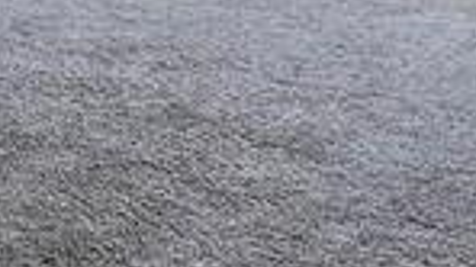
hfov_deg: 19.8
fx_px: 1236
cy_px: -323
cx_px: -167
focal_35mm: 98
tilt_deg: -4.6
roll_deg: -0.3
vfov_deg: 10.9
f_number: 1.8
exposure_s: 1/185
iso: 32
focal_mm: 1.57
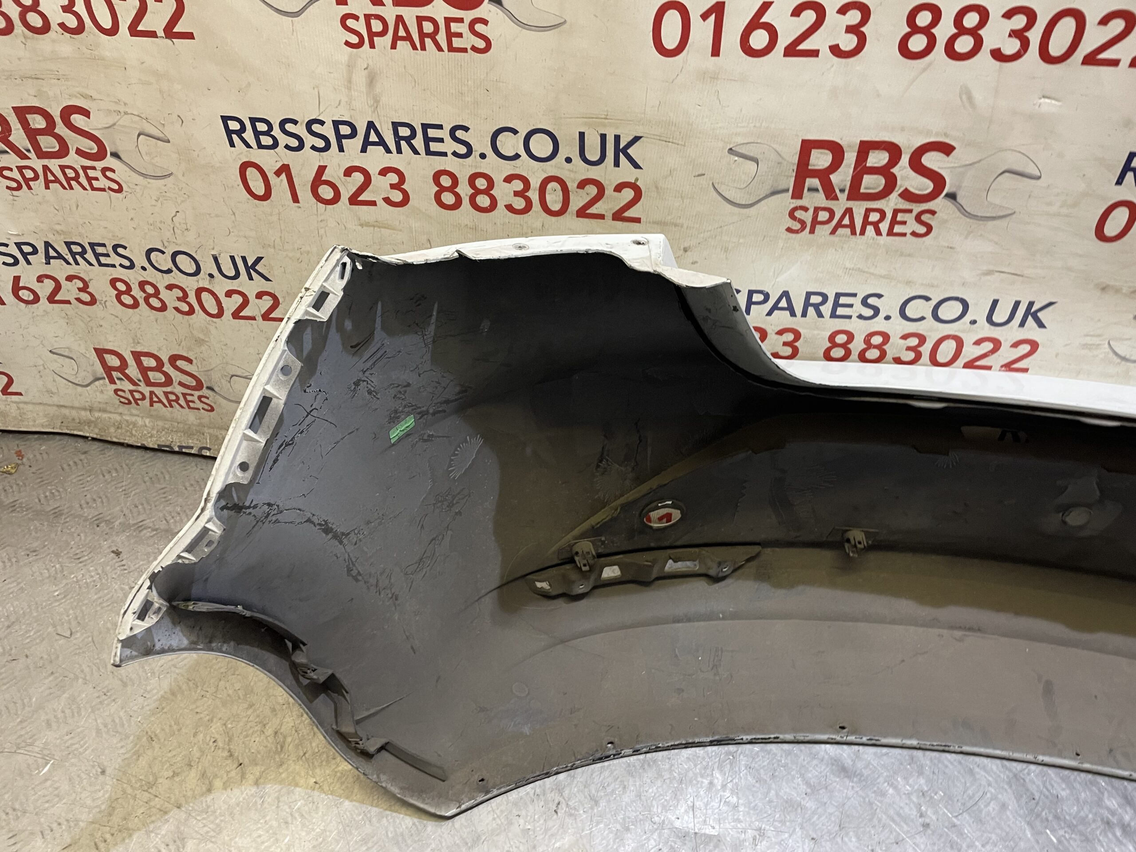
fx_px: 853
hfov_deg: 67.3
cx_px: 568
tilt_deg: -49.1
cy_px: 426
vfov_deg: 53.1
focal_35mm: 26
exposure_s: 1/50
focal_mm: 4.2
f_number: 1.6
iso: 200
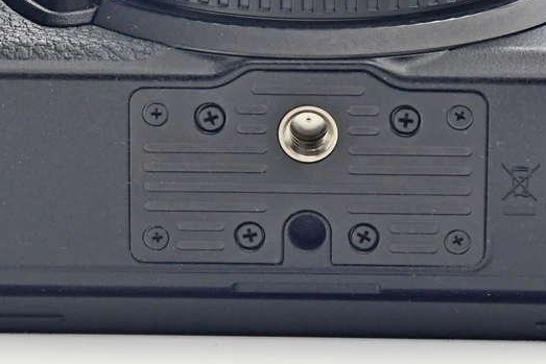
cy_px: 8
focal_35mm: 284
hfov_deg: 7.3
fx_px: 4308
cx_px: 247
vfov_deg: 4.8
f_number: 8
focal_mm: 66
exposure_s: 1/125
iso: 1250
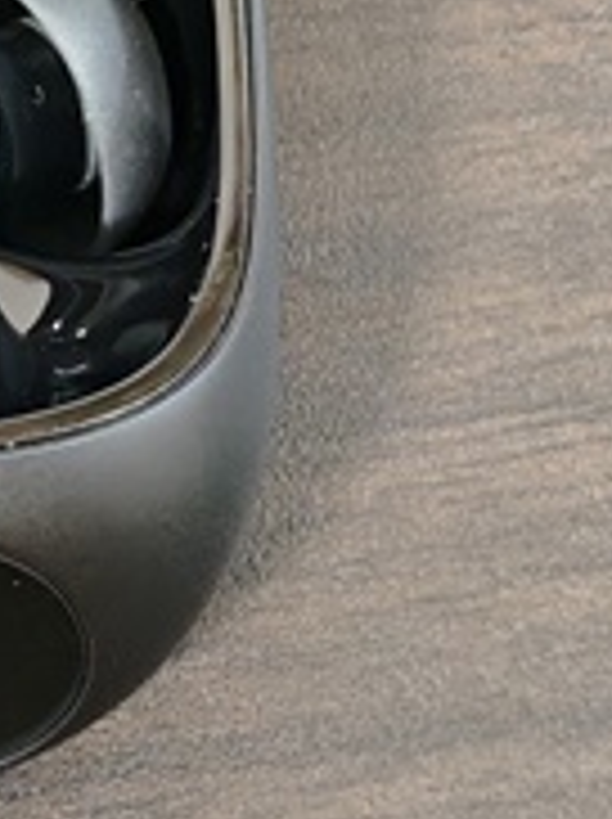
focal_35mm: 191
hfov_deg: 7.6
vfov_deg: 10.2
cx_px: -286
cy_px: -108
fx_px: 4513
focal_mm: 4.94
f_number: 1.5
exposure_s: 1/35
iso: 800
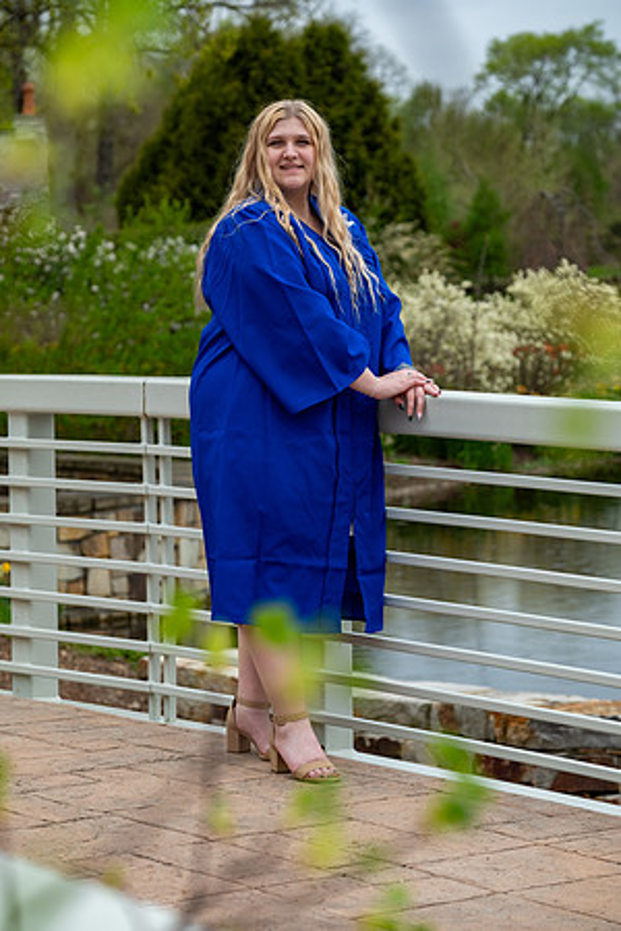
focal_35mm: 121
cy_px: 466
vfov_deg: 16.9
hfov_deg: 11.3
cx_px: 310
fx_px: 3131
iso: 250
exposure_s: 1/320
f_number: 4.5
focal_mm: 80.4
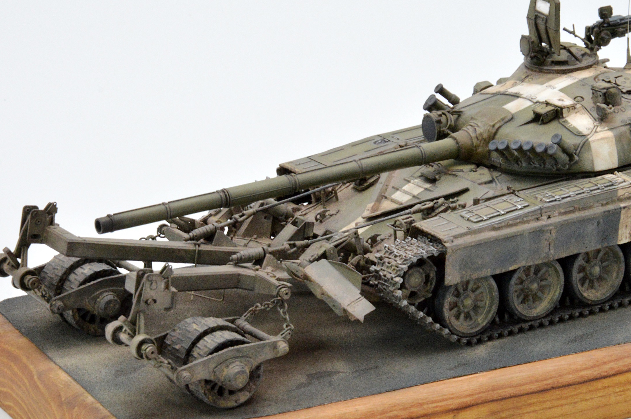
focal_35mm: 206
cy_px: 164
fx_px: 3608
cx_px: 436
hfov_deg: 10.0
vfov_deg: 6.7
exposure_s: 1/20
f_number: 18
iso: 800
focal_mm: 92
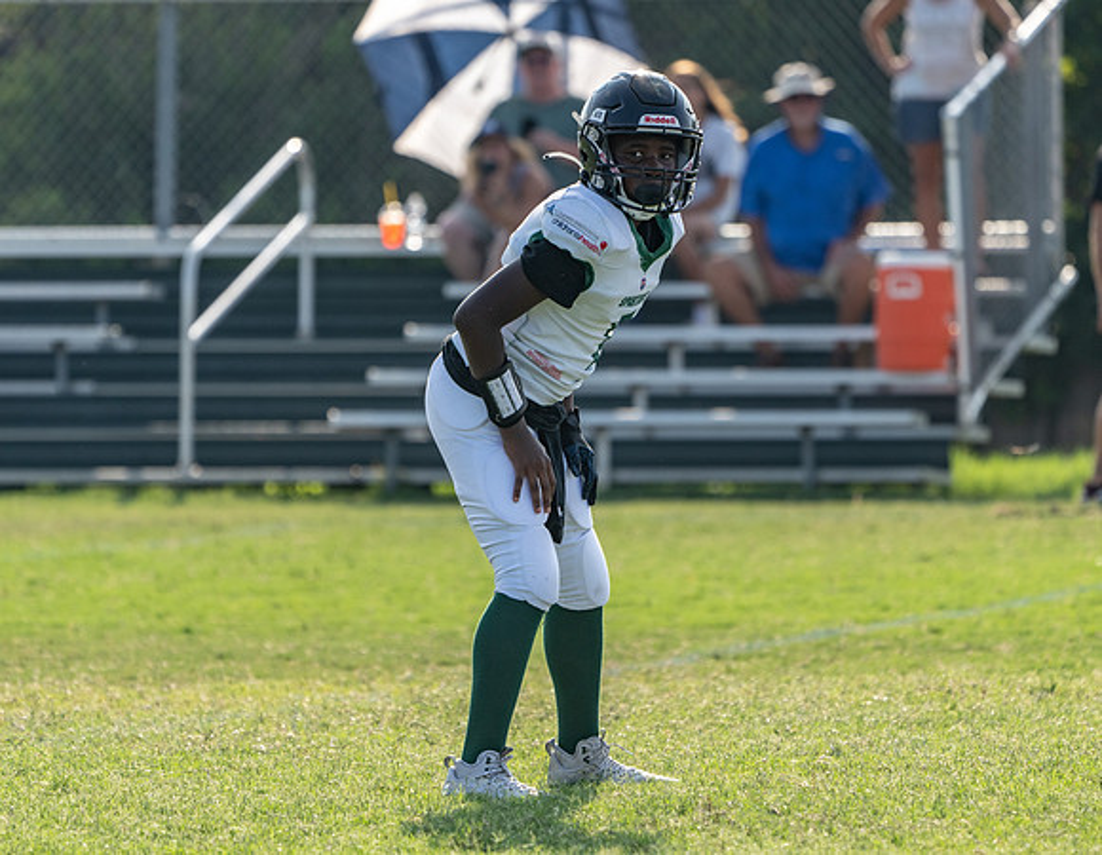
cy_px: 446
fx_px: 13341
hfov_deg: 4.7
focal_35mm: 414
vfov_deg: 3.7
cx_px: 586
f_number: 5.6
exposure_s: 1/1000
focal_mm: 318
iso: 250
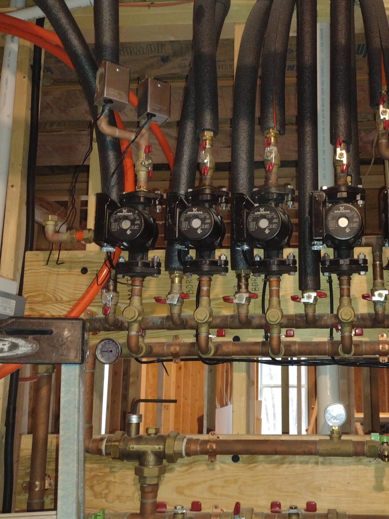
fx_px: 614
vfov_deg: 45.8
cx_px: 288
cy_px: 262
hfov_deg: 34.4
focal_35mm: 41
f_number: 1.7
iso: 331
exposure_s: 1/24
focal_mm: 4.71
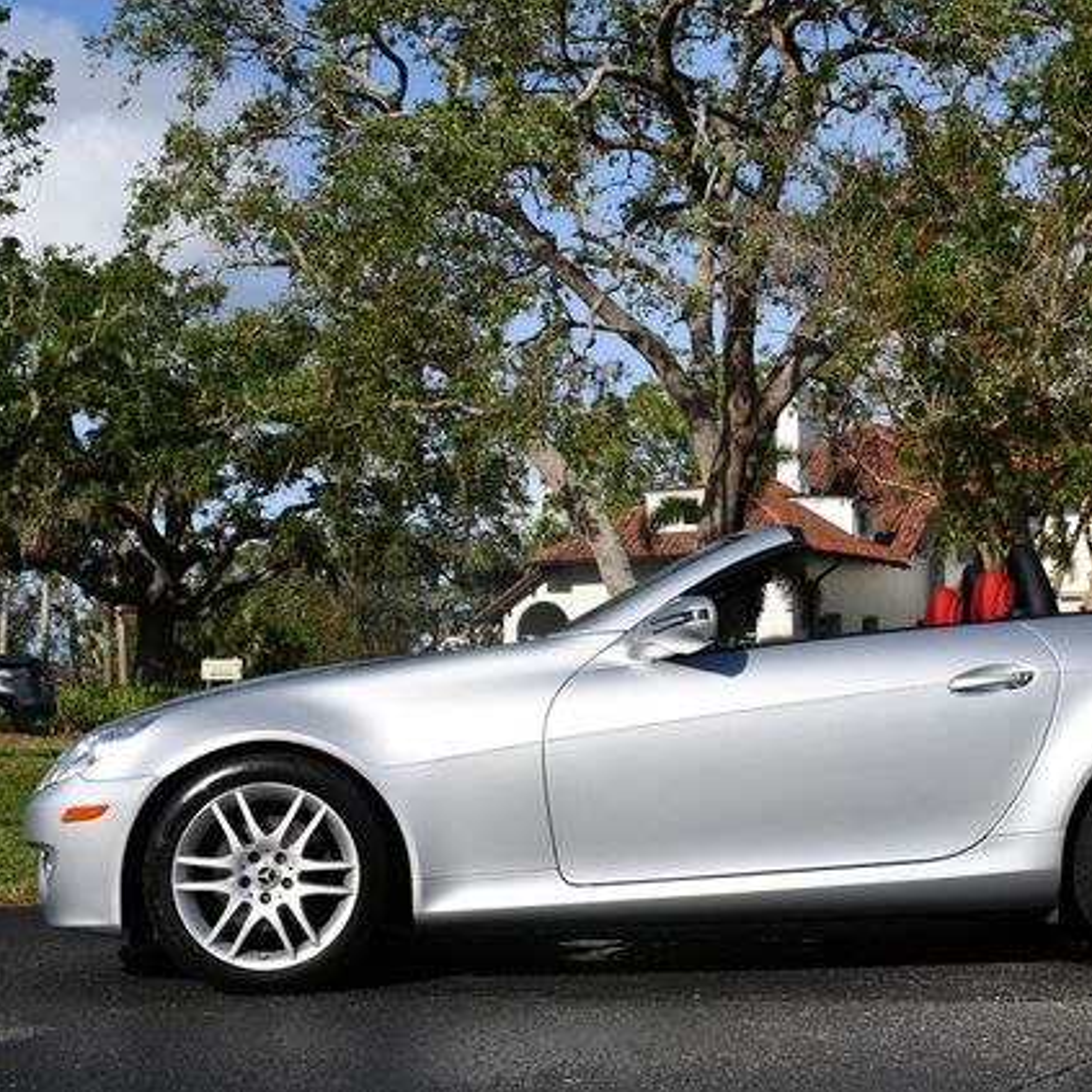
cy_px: 547
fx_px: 1927
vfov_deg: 31.6
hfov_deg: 31.4
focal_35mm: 54
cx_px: 720
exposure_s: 1/400
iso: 100
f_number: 10
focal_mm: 21
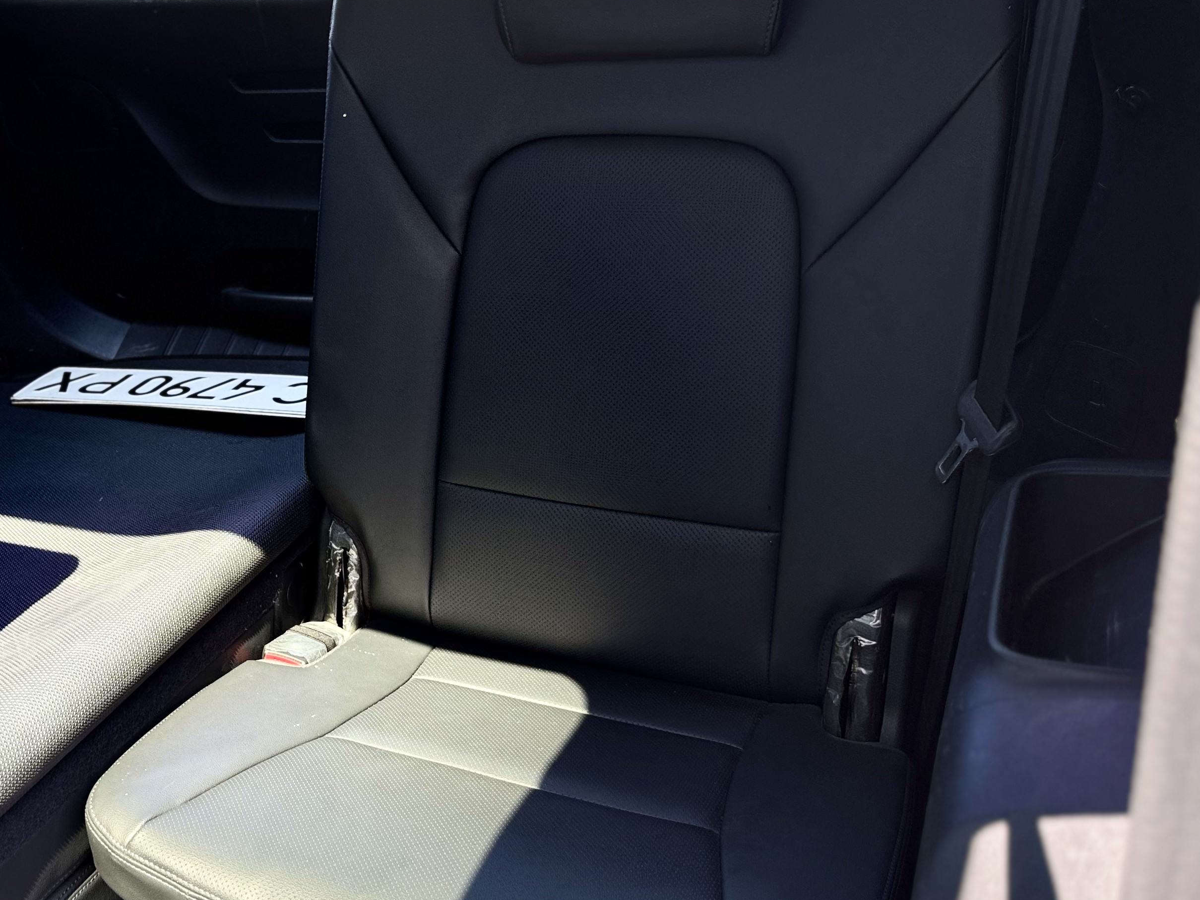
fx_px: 1387
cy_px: 426
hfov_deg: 44.3
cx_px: 222
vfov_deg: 35.9
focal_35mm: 40
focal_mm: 6.76
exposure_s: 1/121
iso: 80
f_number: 1.78
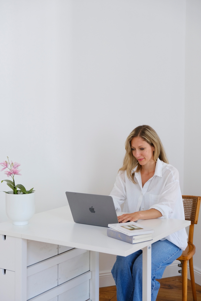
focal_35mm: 56
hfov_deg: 24.2
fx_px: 469
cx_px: 100
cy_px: 150
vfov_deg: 35.6
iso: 500
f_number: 3.6
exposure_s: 1/56
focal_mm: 37.4
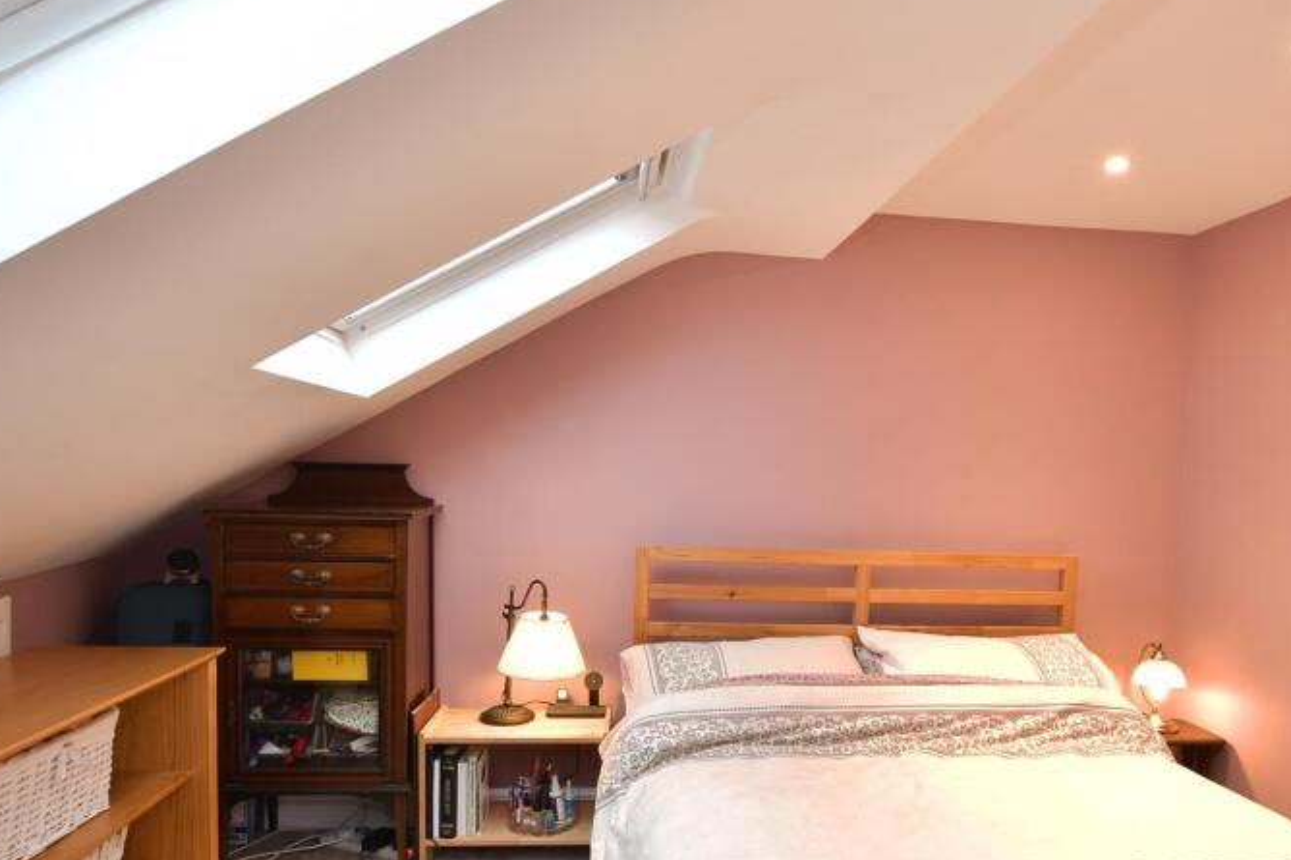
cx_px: 713
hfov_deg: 75.9
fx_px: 825
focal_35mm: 23
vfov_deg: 54.8
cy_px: 505
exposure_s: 1/1.6
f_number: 8
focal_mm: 10
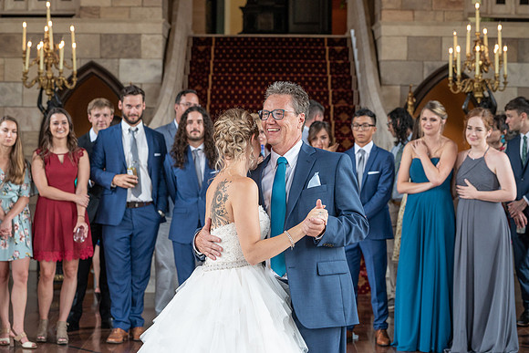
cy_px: 175
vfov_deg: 15.9
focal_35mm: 86
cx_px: 262
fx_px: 1265
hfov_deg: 23.6
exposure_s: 1/250
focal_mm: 84
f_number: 5
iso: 1000
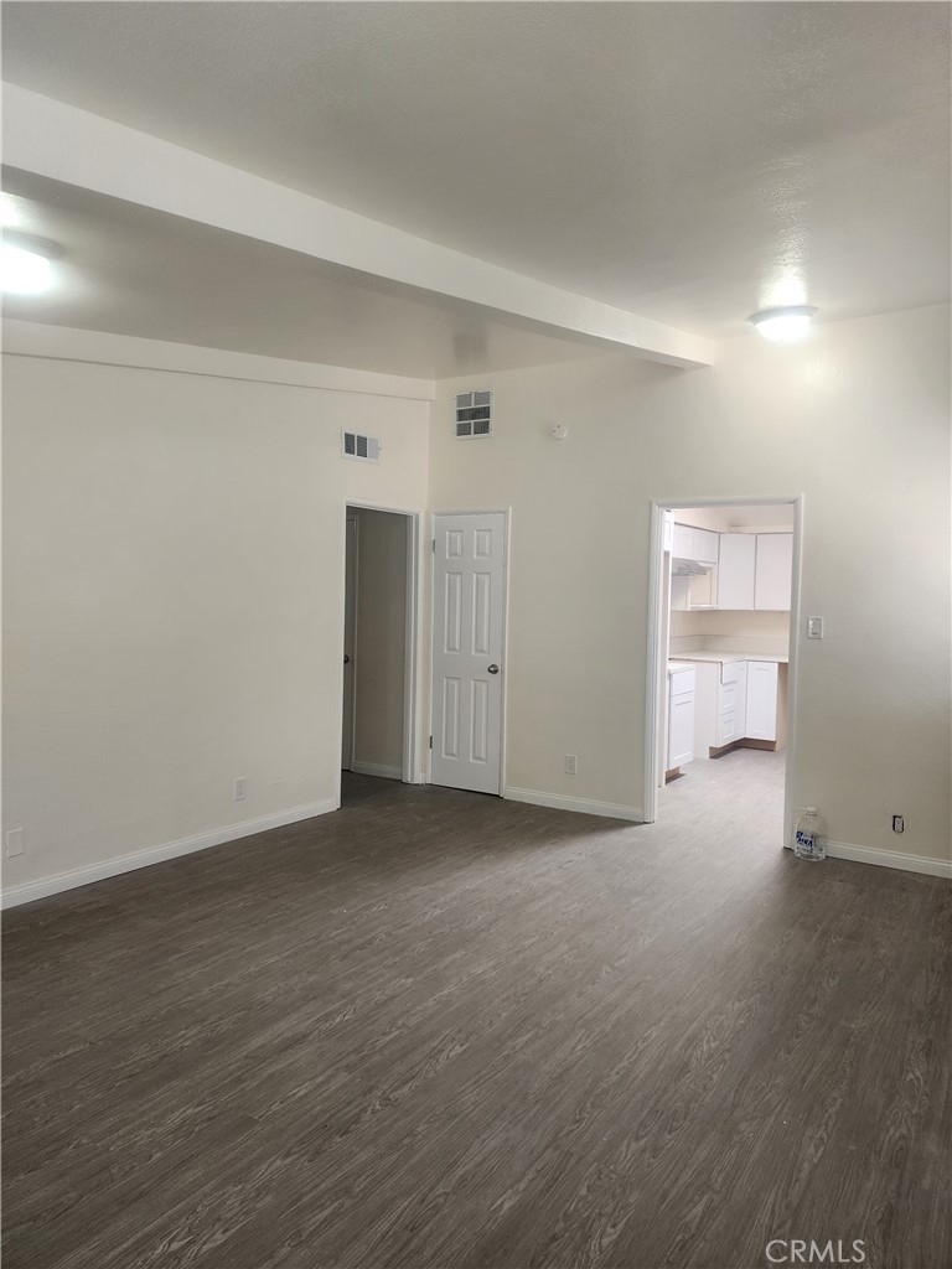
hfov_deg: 58.9
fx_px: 843
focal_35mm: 23
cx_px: 476
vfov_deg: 73.9
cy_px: 634
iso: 125
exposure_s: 1/180
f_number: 1.8
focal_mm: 6.4
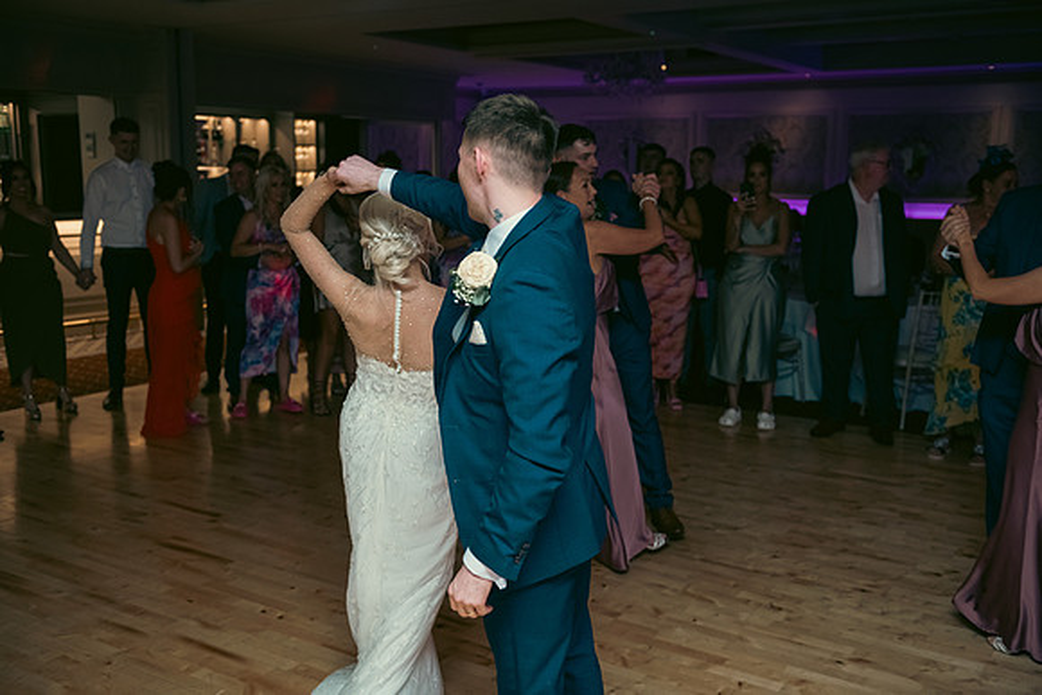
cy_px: 348
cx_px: 521
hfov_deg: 53.1
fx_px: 1042
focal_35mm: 36
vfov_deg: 36.9
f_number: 3.5
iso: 800
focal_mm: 36
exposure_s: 1/160
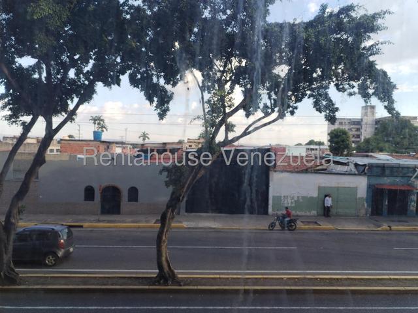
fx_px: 350
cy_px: 156
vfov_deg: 48.2
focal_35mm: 29
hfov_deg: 61.7
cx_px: 209
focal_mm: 4.75
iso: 100
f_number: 1.8
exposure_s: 1/162
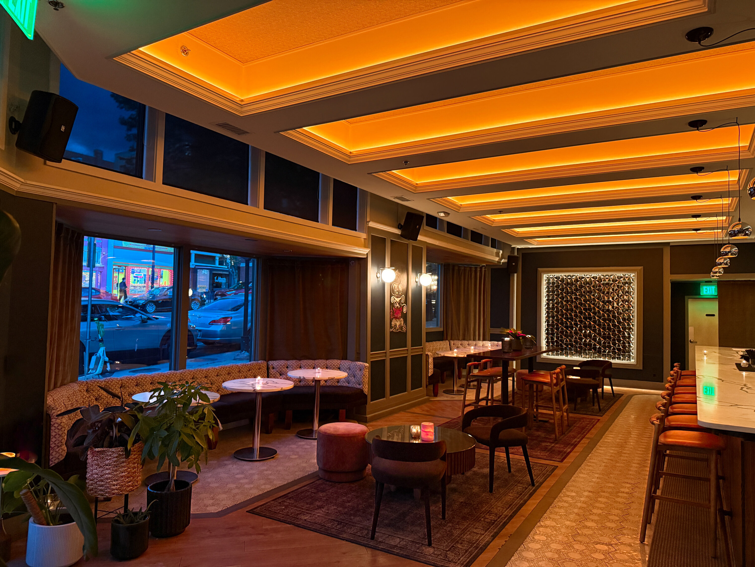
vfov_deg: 56.8
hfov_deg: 71.6
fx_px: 523
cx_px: 378
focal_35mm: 24
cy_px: 284
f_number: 1.78
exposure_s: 1/40
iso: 800
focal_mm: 6.76
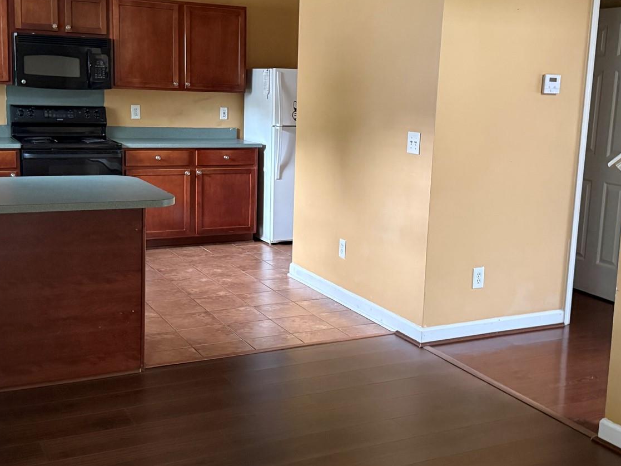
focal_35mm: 44
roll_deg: -1.7
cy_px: 216
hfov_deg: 42.9
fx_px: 789
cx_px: 321
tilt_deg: -10.2
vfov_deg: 32.9
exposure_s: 1/48
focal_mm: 6.76
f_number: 1.78
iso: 800
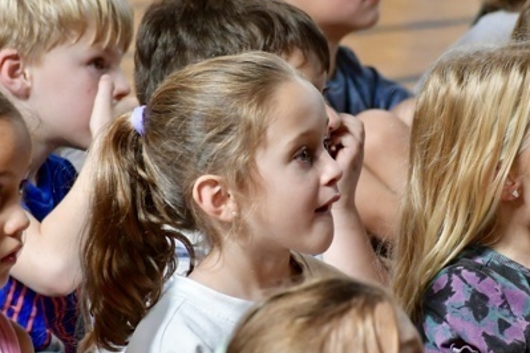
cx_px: 364
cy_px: 238
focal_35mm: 405
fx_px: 5962
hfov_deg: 5.1
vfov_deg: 3.4
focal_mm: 135
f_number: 5.6
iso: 3200
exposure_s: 1/500
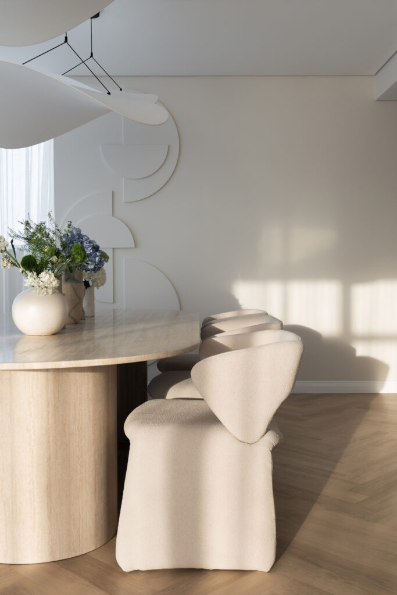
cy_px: 298
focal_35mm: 38
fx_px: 628
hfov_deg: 35.1
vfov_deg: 50.7
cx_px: 198
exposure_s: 1/8
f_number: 11
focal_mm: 38
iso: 100
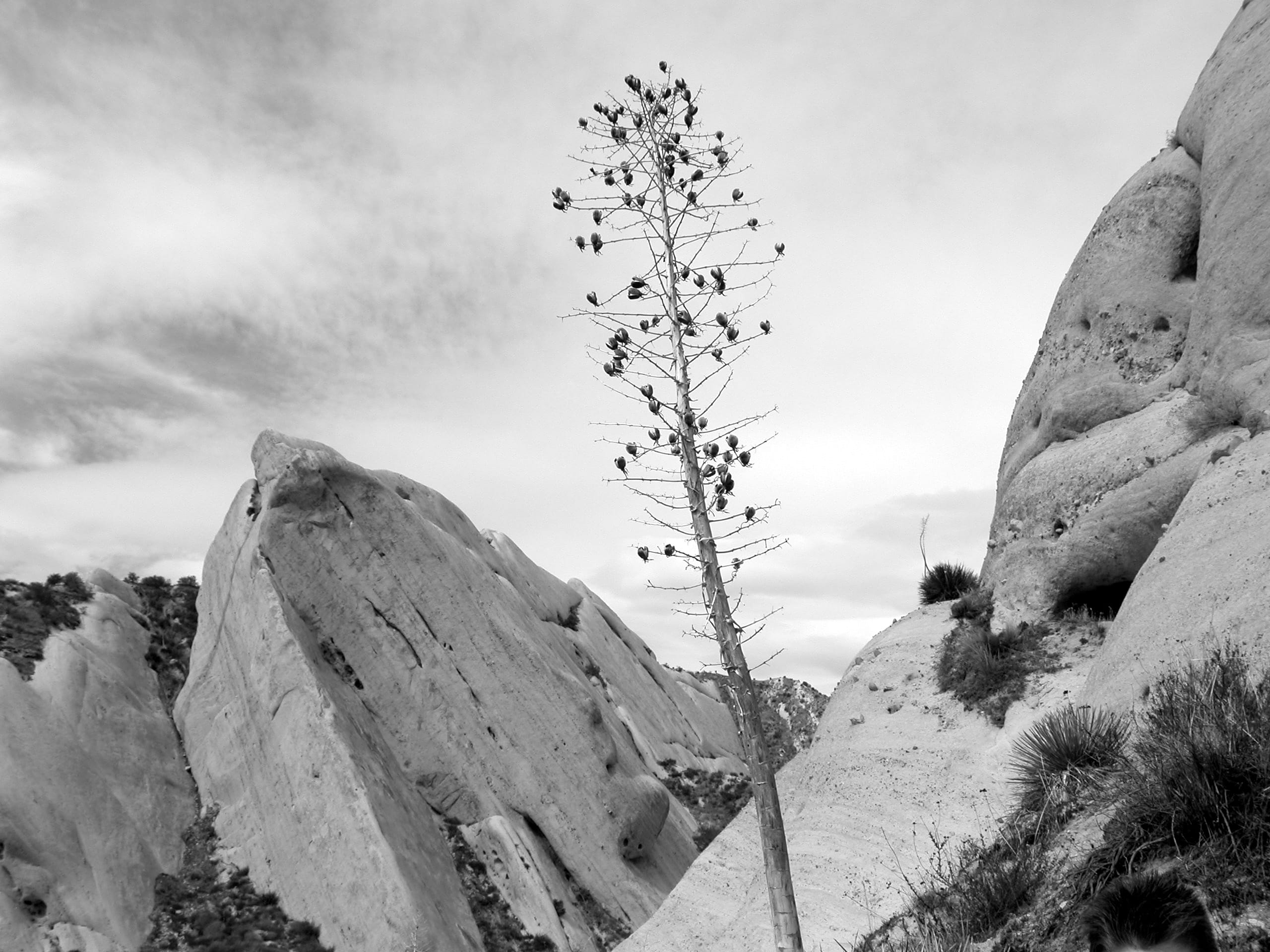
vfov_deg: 40.7
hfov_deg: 52.6
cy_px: 476
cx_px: 635
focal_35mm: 35
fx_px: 1284
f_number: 4
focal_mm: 8.9
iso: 100
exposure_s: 1/2000
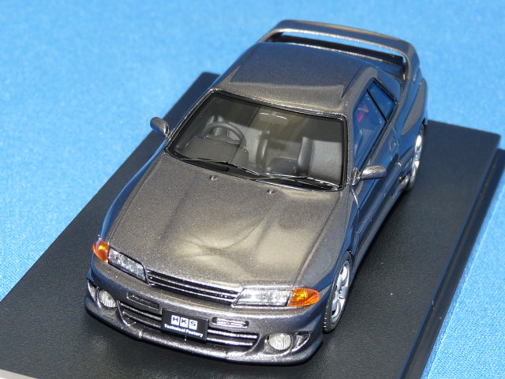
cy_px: 190
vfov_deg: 12.0
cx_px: 252
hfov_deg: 15.9
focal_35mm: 124
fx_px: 1809
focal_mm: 12.4
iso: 100
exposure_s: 1/40
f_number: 4
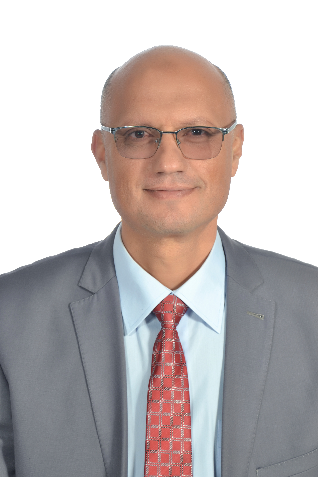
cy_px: 238
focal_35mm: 112
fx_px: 1491
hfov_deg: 12.2
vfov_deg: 18.2
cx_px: 159
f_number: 6.3
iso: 200
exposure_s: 1/80
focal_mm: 75
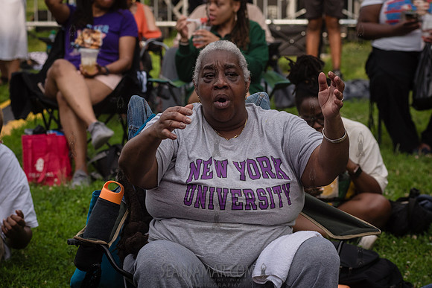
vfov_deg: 10.8
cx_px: 230
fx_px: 1521
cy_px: 152
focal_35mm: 127
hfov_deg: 16.2
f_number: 5
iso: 1000
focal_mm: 100
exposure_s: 1/4000
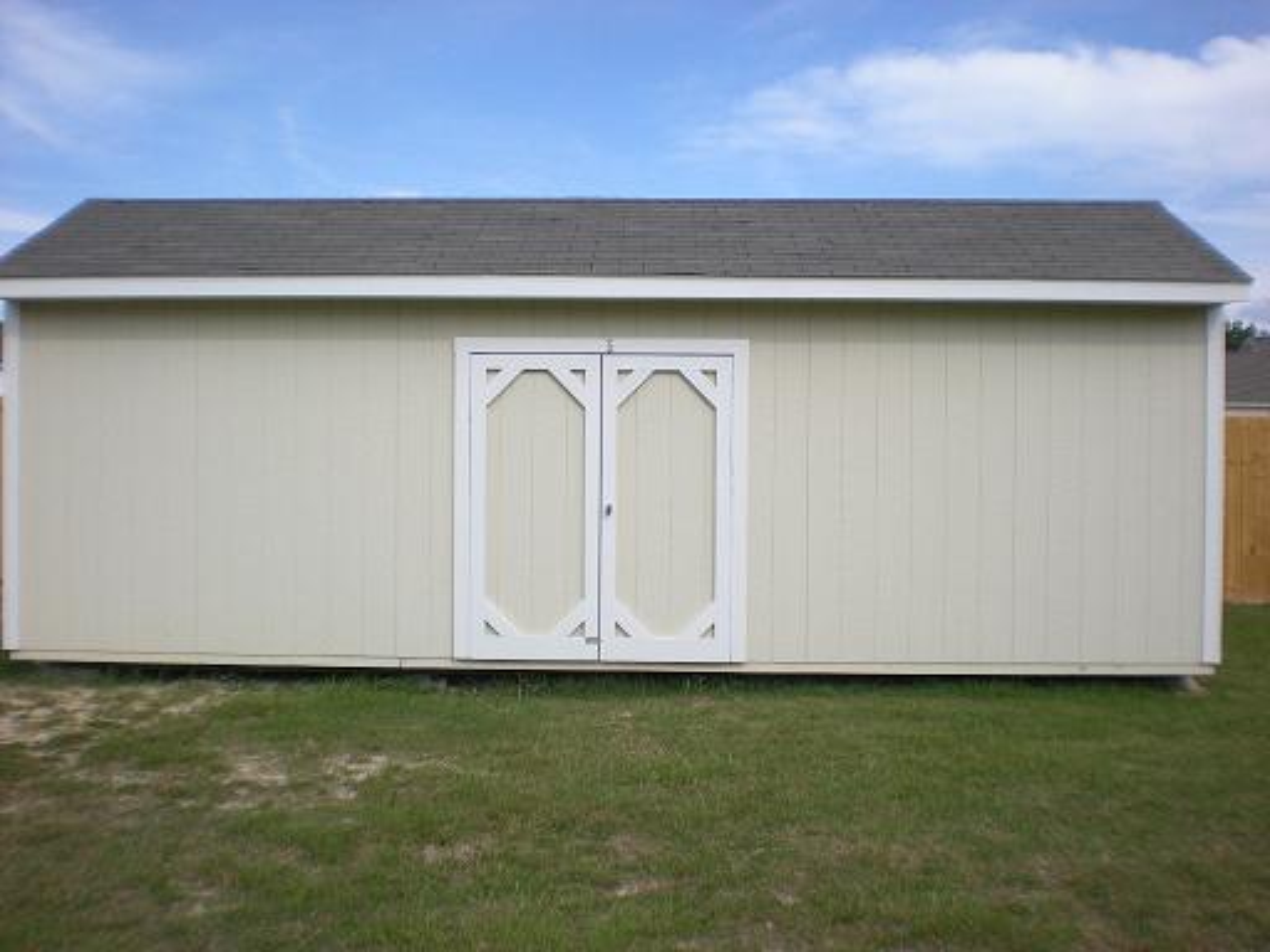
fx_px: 1394
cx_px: 635
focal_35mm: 38
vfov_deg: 37.7
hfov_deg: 49.0
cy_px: 476
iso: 64
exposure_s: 1/395
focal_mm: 6.3
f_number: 4.6
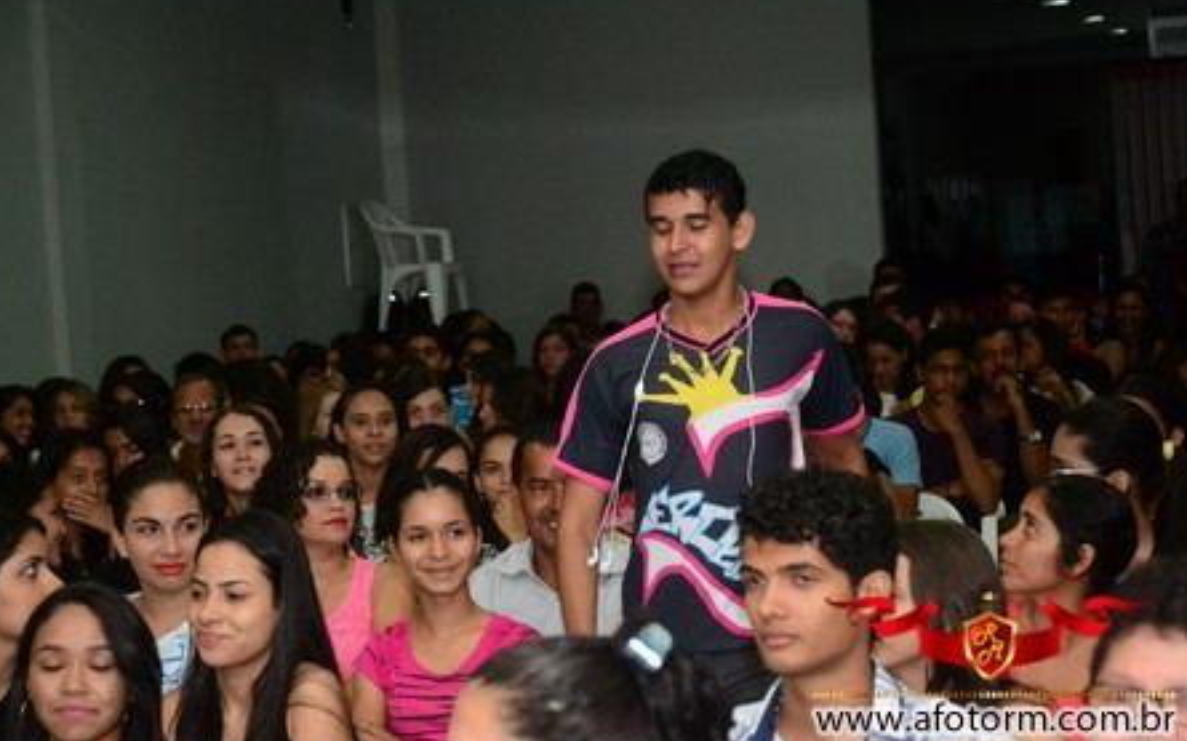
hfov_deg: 20.4
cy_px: 365
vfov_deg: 12.8
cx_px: 589
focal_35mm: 102
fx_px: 3299
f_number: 5.6
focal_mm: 66
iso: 3200
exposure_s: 1/125
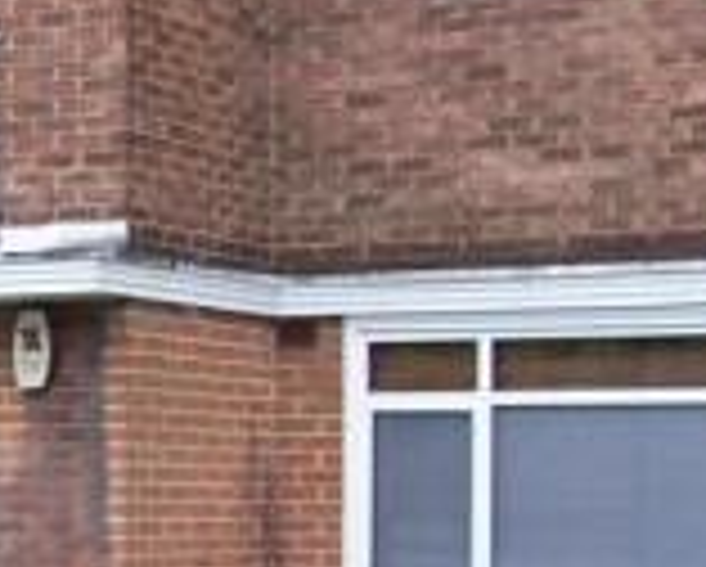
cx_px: -290
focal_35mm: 123
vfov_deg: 12.6
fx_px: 2573
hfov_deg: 14.7
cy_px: 344
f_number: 2.7
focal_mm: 5.6
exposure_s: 1/90
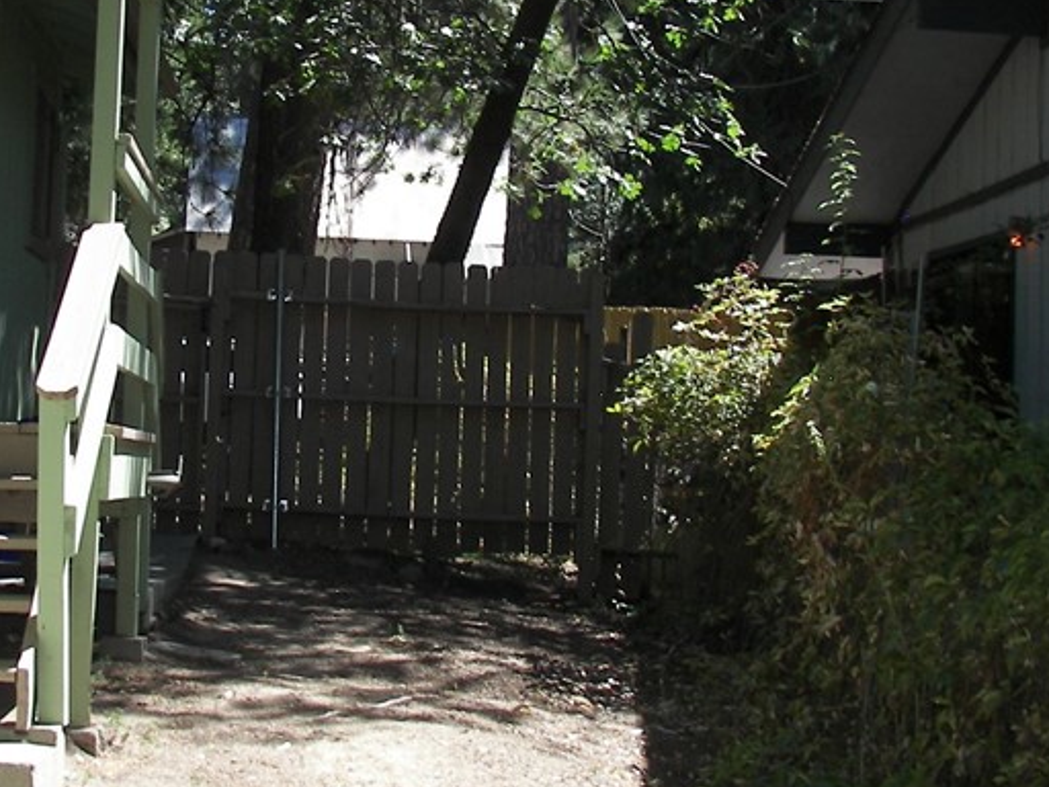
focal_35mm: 72
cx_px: 287
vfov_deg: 20.4
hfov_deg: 26.7
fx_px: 2182
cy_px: 367
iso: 50
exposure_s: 1/320
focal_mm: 6
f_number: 2.8
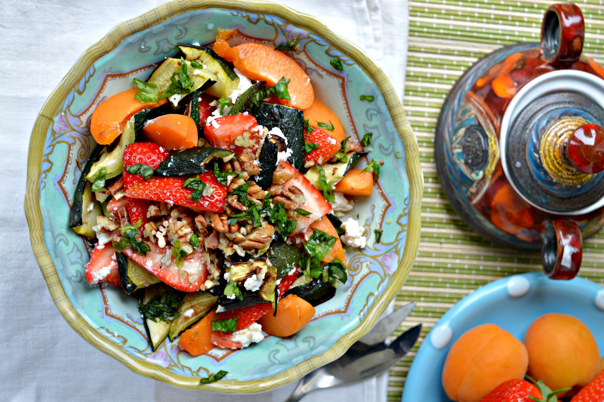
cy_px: 201
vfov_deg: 20.1
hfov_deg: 29.9
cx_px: 302
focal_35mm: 68
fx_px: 1131
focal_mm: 45
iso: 200
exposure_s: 1/15
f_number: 5
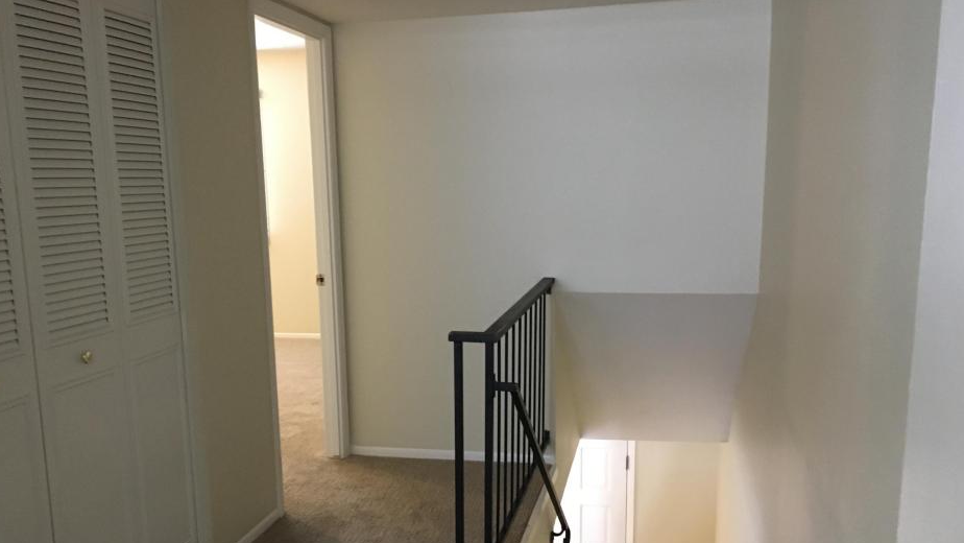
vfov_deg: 33.4
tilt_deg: -11.5
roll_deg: +1.6
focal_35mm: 35
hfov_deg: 56.6
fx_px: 895
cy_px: 365
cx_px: 456
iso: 200
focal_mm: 4.15
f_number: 2.2
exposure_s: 1/20
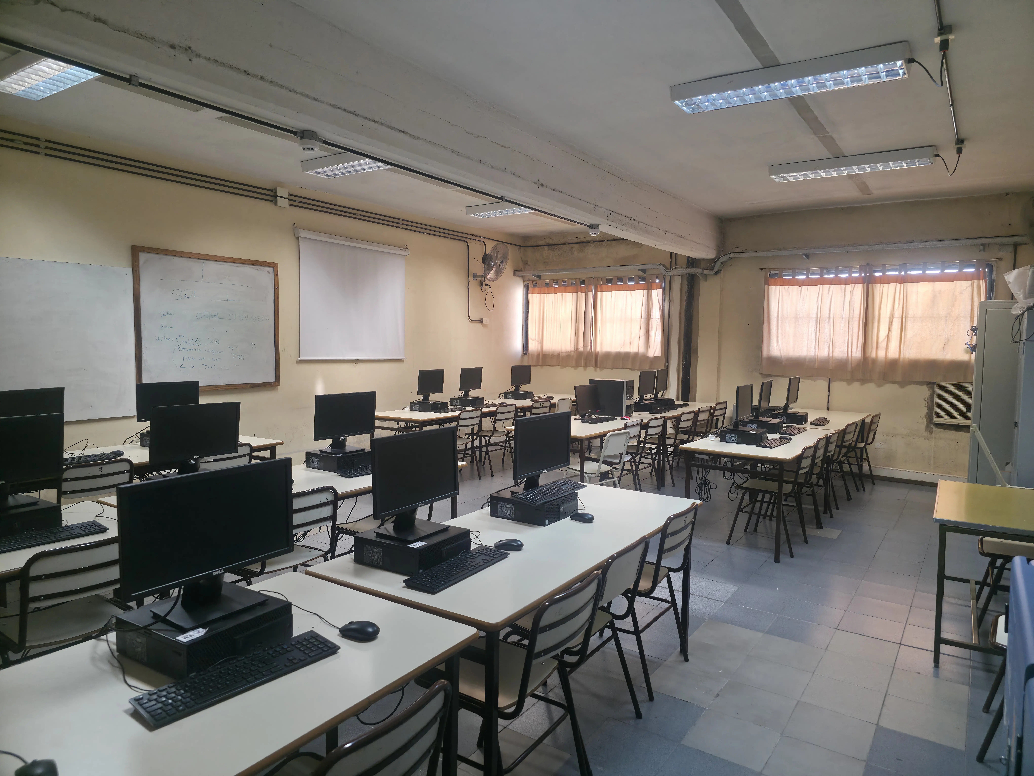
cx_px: 517
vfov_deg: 58.9
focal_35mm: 23
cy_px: 388
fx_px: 687
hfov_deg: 73.9
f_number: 1.7
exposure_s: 1/100
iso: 200
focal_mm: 6.3
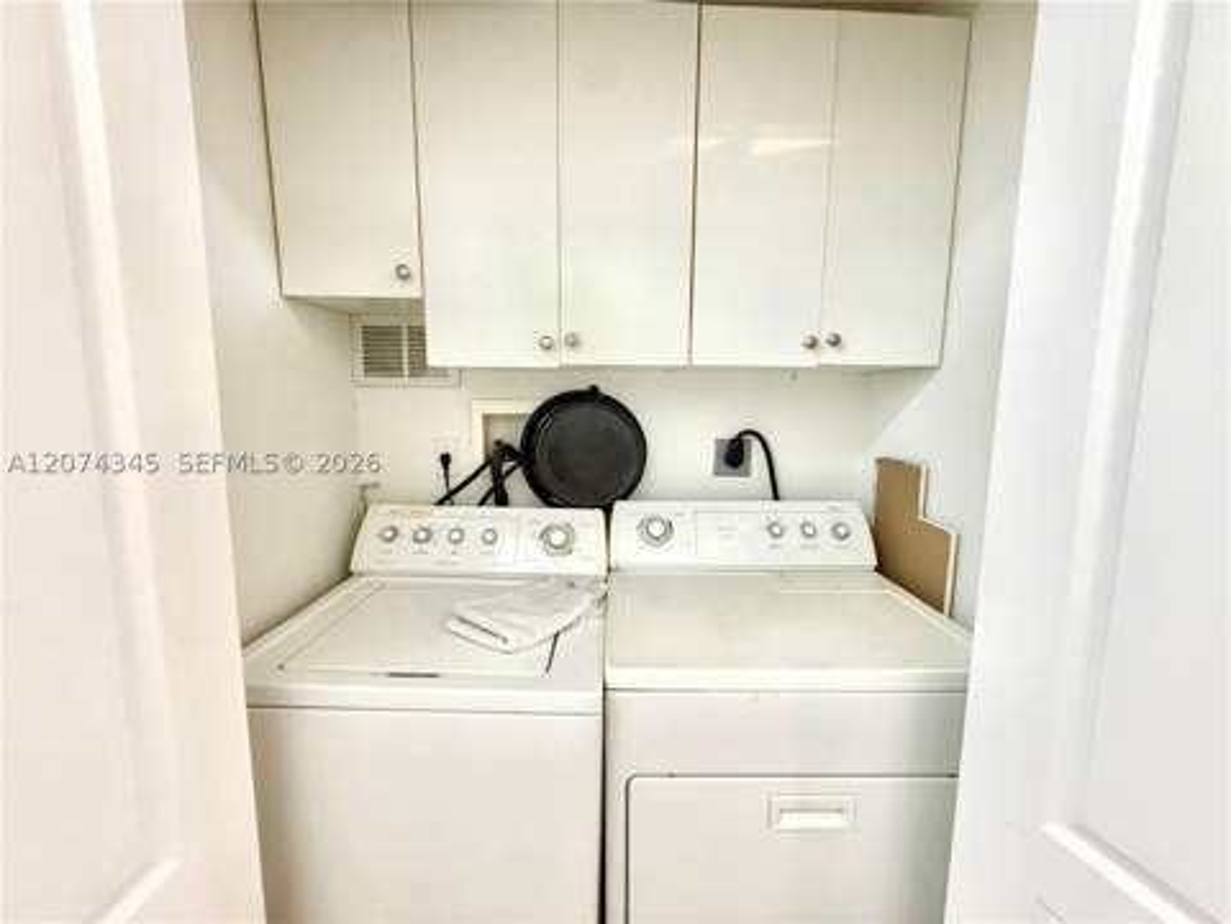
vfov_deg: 85.7
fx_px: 498
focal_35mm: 14
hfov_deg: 102.1
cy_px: 462
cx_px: 616
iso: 500
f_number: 2.2
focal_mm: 2.22
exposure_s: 1/60
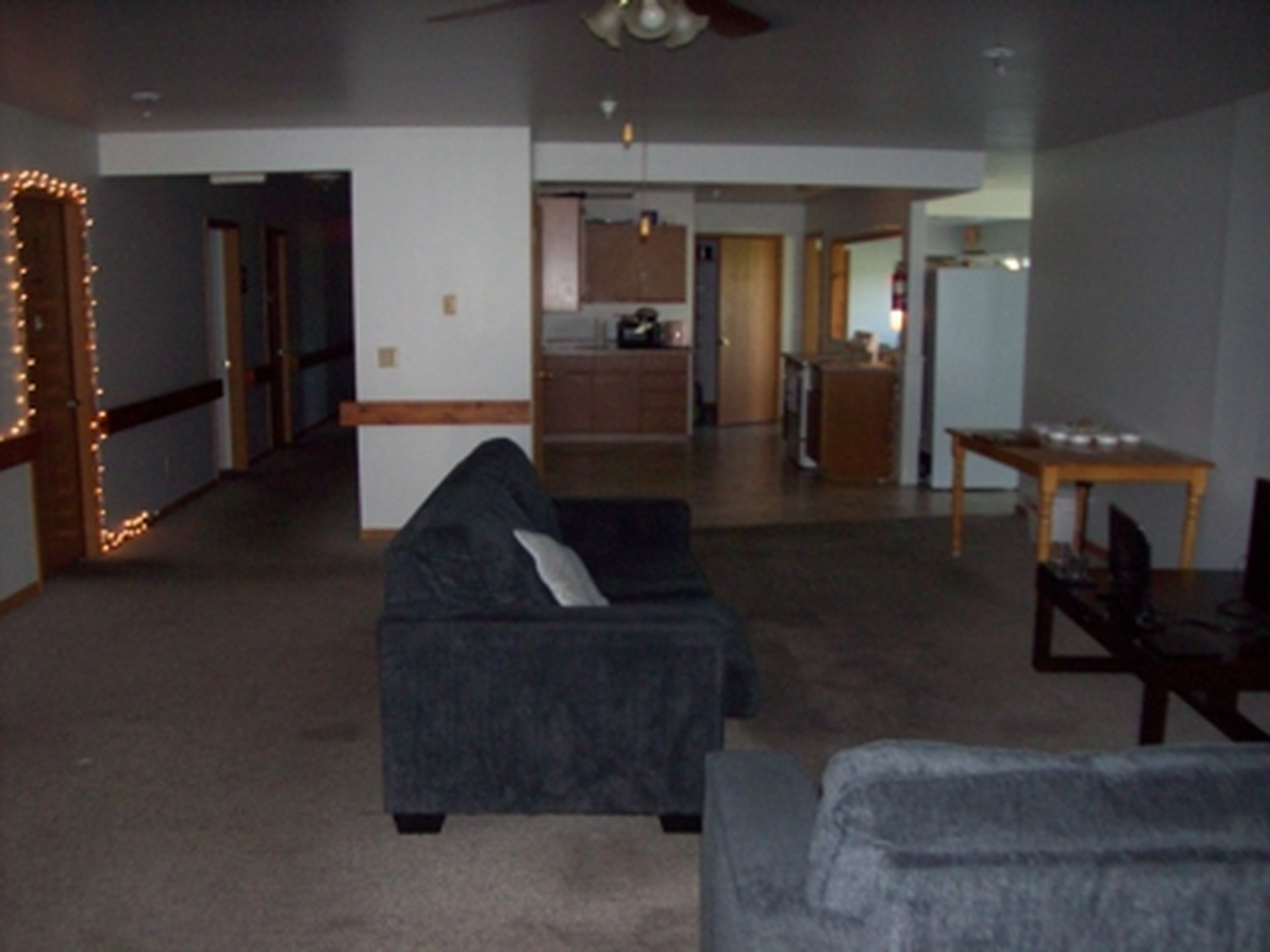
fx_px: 1321
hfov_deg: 51.4
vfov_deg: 39.7
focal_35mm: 36
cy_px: 476
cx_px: 635
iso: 140
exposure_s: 1/64
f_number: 2.7
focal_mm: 6
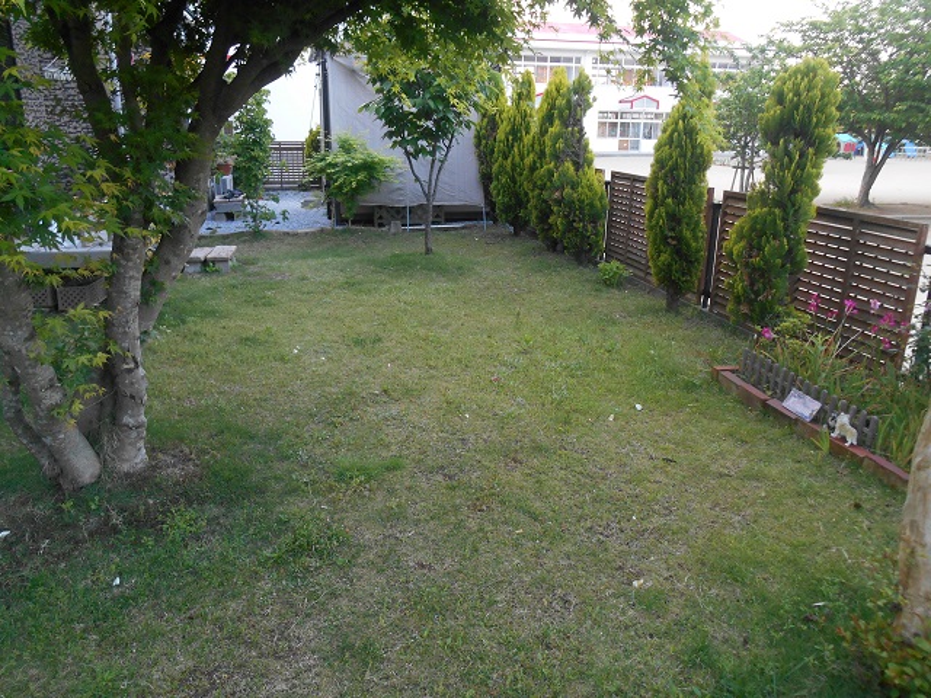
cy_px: 349
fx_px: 699
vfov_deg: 53.1
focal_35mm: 26
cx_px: 466
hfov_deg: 67.3
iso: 220
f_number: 3.4
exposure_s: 1/30
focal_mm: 4.7
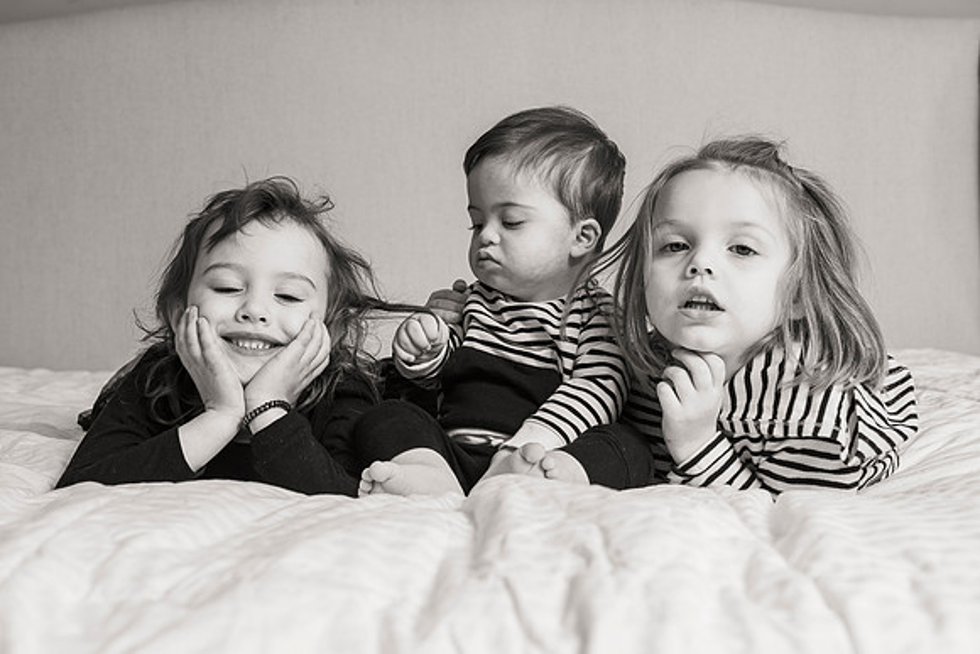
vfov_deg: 25.4
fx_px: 1451
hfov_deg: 37.3
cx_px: 491
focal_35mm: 53
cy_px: 339
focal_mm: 48
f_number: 5.6
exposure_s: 1/200
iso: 400
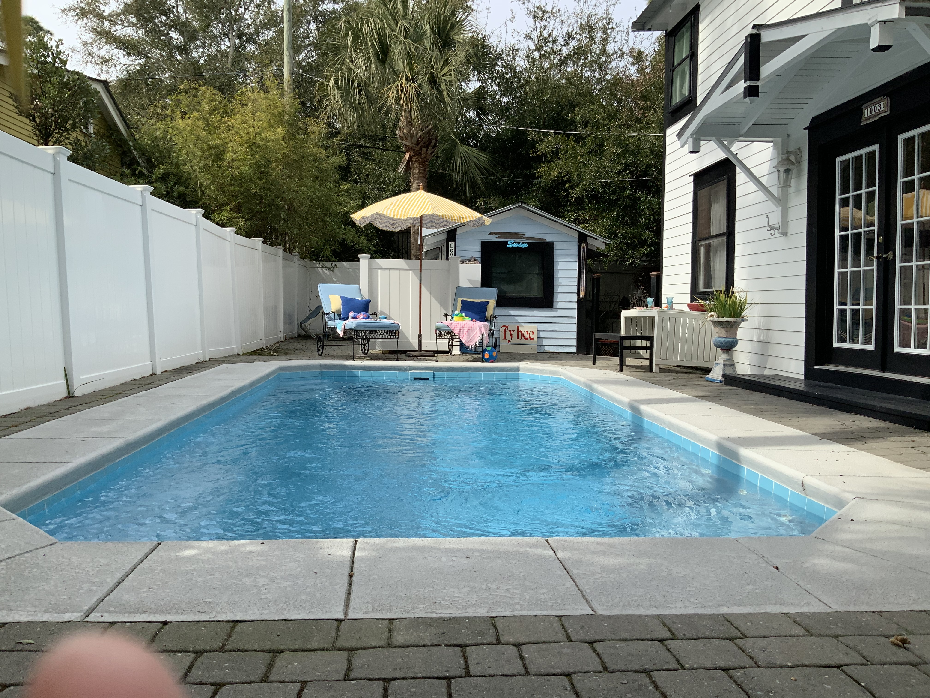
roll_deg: -0.7
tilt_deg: -3.3
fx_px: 779
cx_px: 465
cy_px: 349
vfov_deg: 48.2
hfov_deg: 61.7
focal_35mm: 29
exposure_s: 1/1626
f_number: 1.8
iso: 16
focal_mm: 3
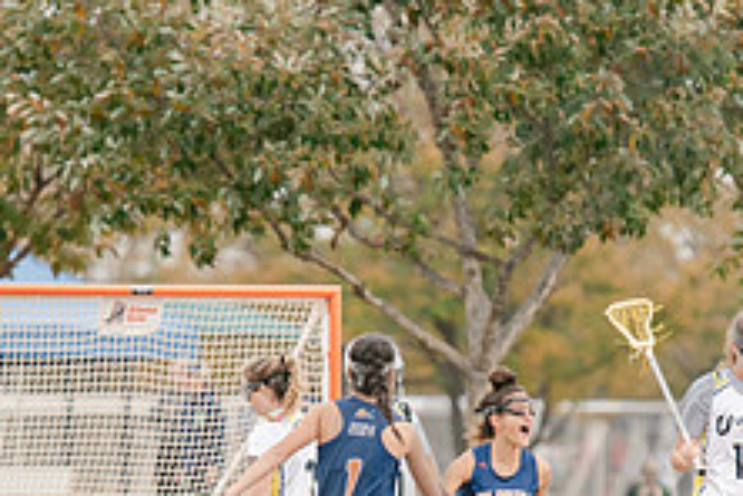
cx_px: 483
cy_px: 653
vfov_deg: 1.8
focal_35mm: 760
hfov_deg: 2.7
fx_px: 15684
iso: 400
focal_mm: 200
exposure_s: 1/1250
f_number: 2.8
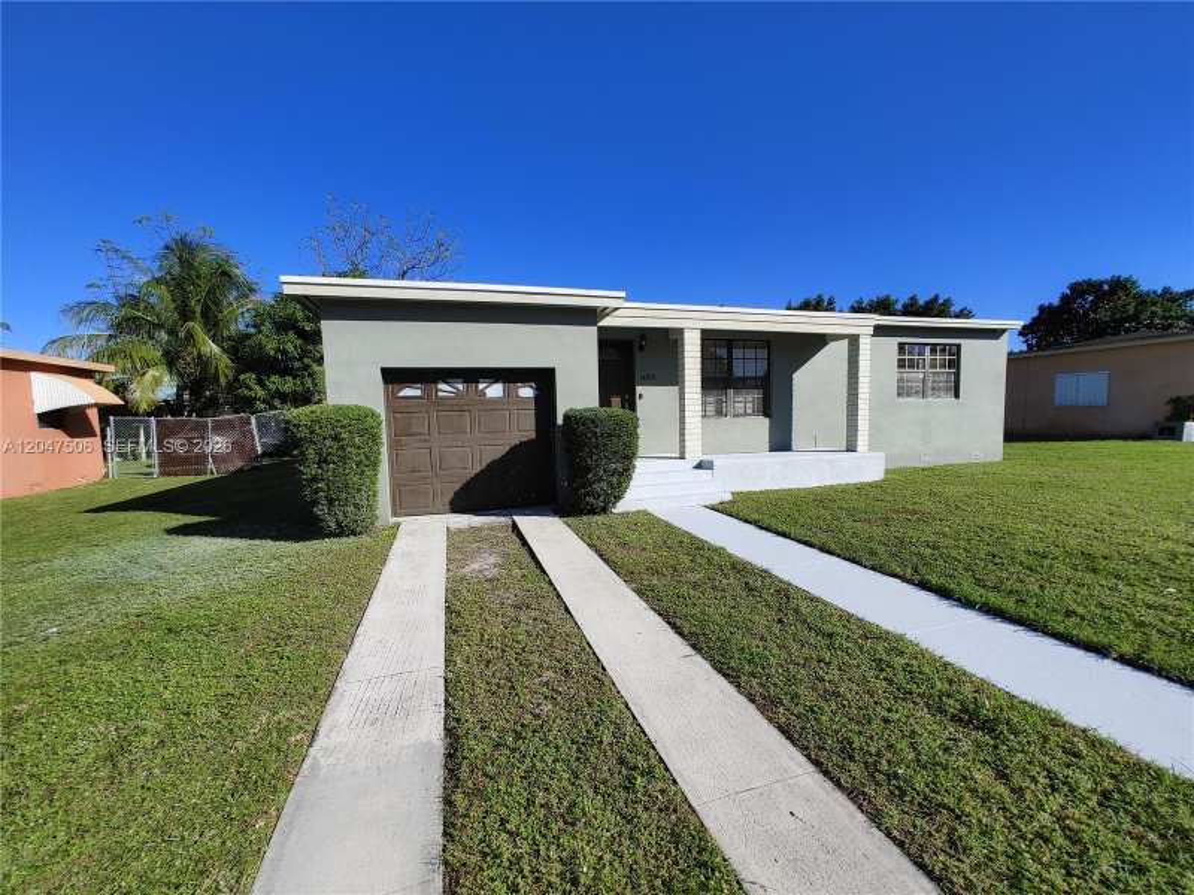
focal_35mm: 15
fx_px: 517
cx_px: 597
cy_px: 448
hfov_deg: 98.2
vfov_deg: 81.7
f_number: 1.9
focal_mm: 1.78
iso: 50
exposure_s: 1/1176
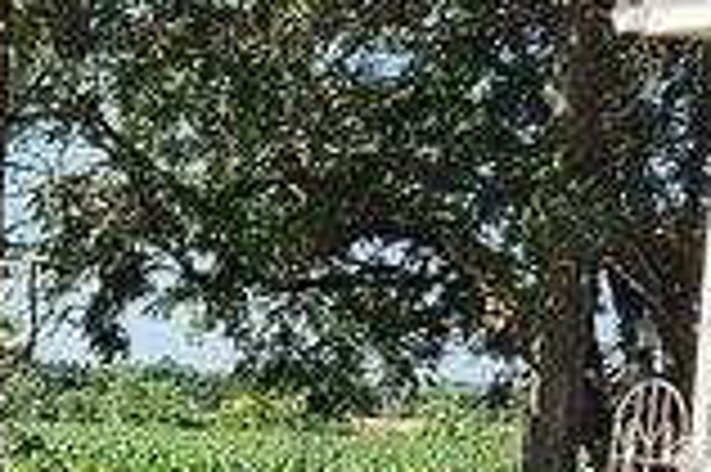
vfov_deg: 8.0
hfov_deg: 12.3
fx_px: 3236
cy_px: 877
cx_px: -99
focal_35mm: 164
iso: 25
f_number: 1.8
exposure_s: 1/1142
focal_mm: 5.4
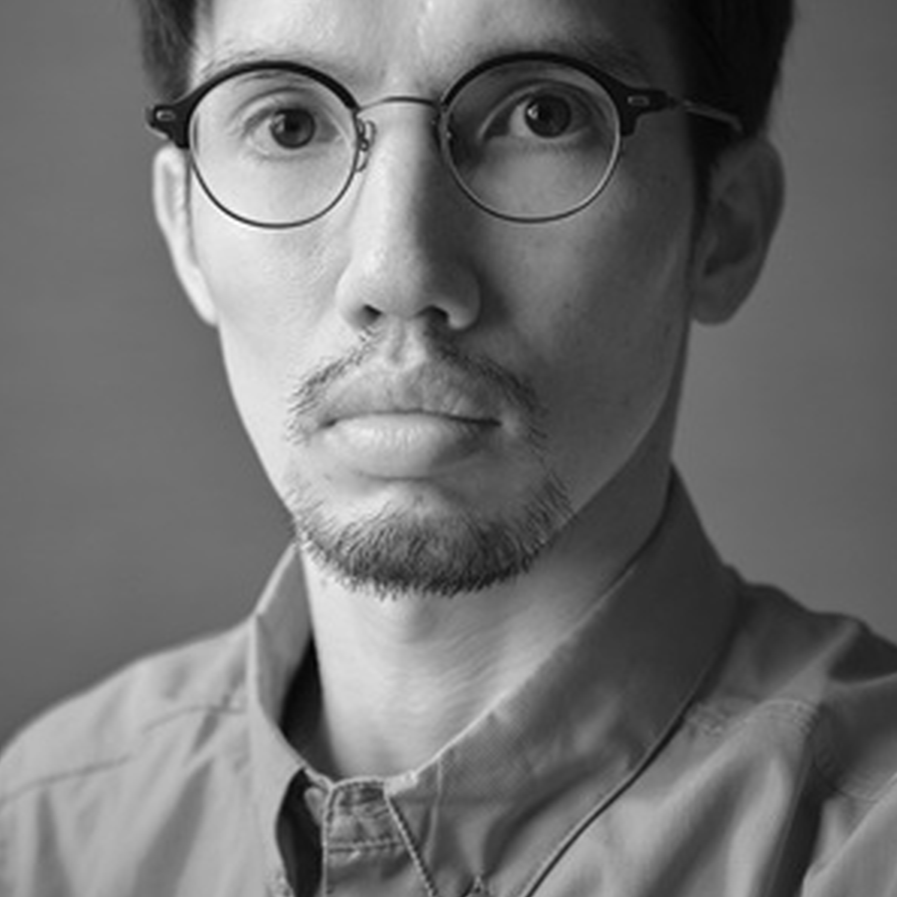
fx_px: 1847
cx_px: 450
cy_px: 263
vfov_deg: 27.0
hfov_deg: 27.3
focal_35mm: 63
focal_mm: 32.9
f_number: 2.8
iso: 160
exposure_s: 1/40
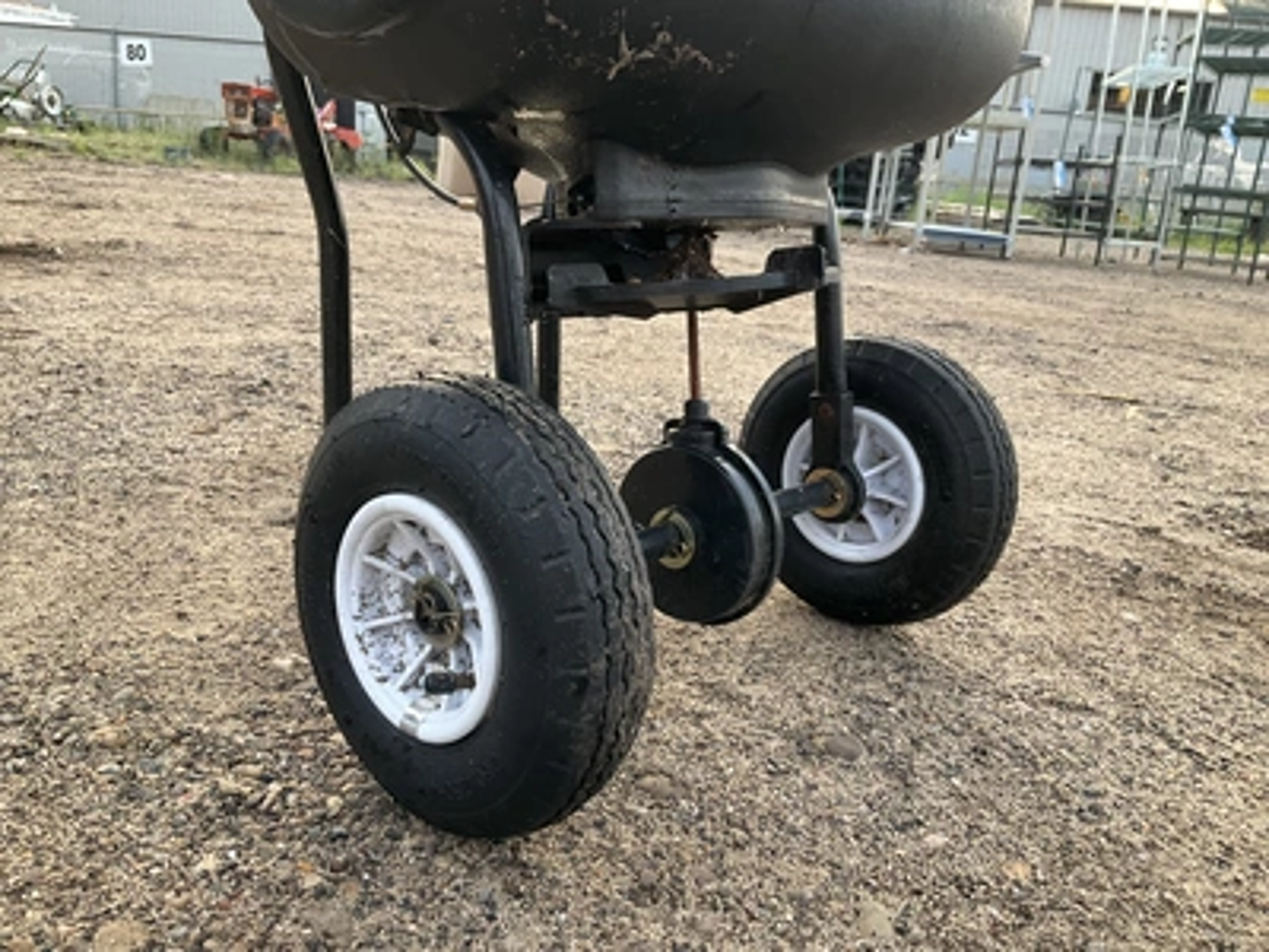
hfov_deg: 61.7
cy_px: 476
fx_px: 1063
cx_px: 634
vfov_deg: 48.2
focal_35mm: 29
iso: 64
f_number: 1.8
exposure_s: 1/96
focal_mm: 3
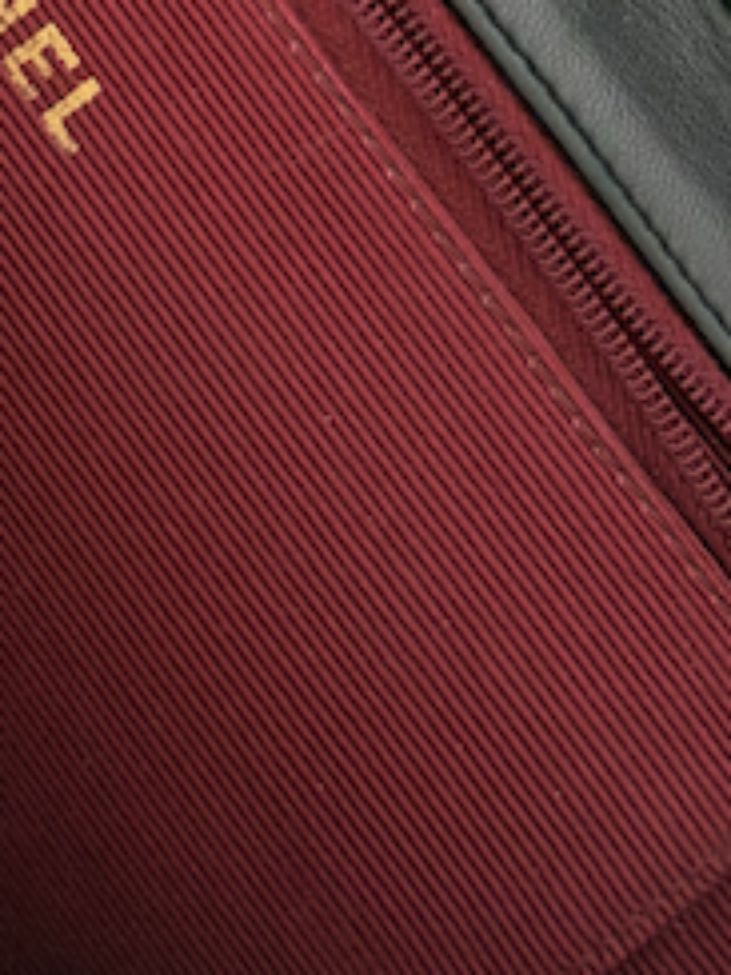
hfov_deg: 12.6
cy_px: -847
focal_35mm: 117
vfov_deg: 14.5
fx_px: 3294
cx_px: 254
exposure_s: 1/60
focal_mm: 5.96
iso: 200
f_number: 1.6
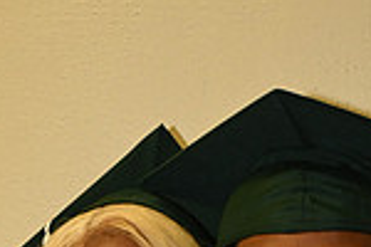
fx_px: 1515
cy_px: 714
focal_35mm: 147
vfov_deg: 8.1
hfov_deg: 14.0
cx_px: 225
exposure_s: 1/60
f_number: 5.6
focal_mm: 38
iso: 1600
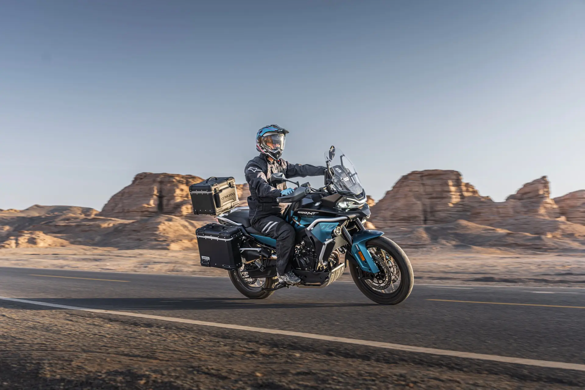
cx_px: 292
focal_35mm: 40
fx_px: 650
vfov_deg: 33.4
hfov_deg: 48.5
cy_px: 195
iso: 50
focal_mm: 40
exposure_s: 1/320
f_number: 5
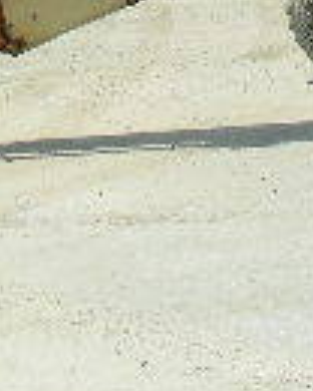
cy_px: -316
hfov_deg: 8.4
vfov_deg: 10.0
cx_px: 280
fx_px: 2119
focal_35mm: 183
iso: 50
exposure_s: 1/552
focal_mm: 6.3
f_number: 5.6
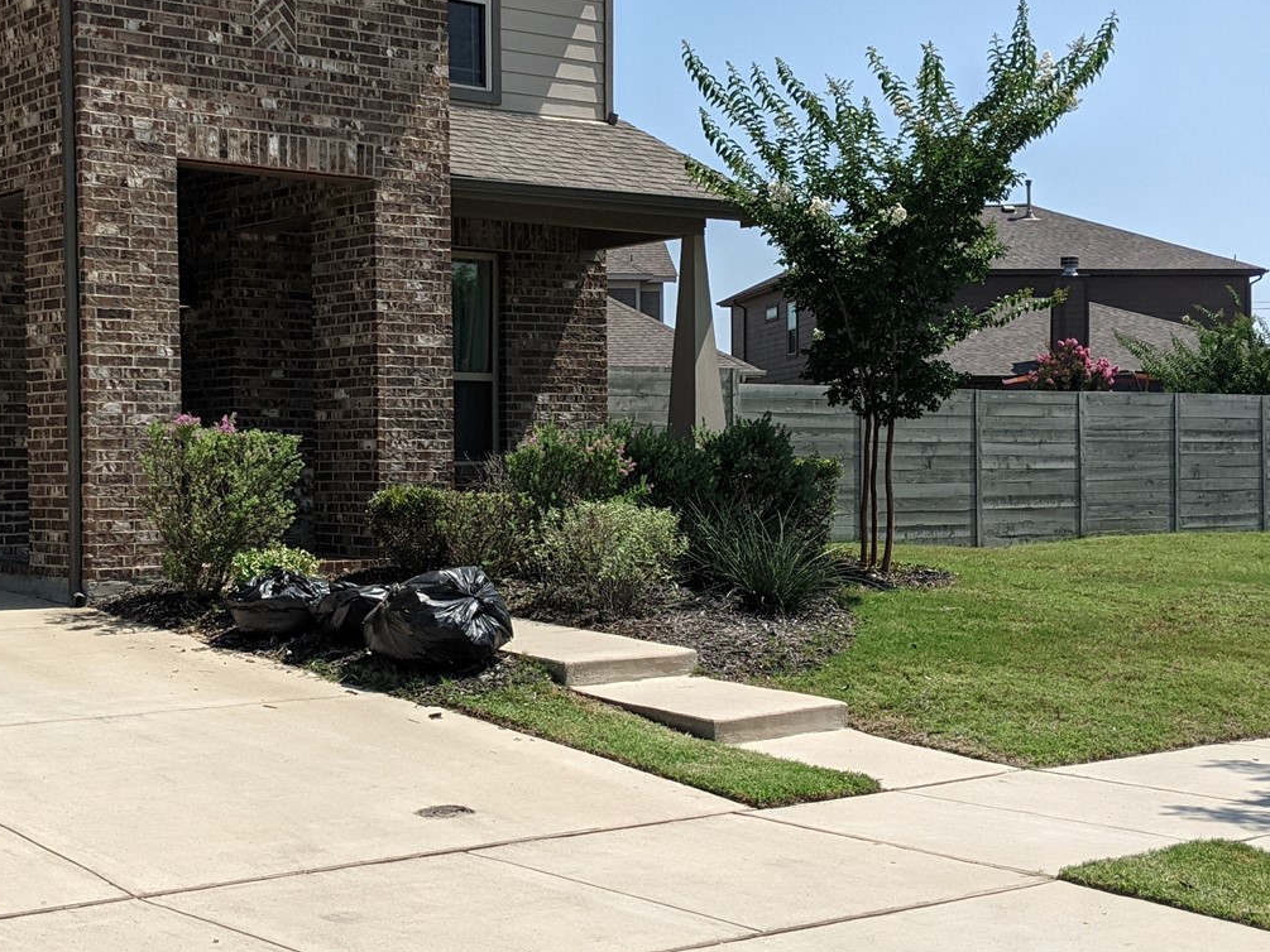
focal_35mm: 55
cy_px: 460
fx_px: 2018
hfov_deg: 34.8
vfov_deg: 26.6
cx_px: 492
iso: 70
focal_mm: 4.44
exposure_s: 1/4673
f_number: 1.8
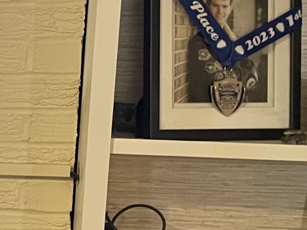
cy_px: 210
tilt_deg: -9.9
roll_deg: +0.4
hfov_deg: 15.2
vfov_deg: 13.3
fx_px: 976
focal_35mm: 110
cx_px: -265
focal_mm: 4.2
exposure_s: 1/40
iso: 400
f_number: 1.6
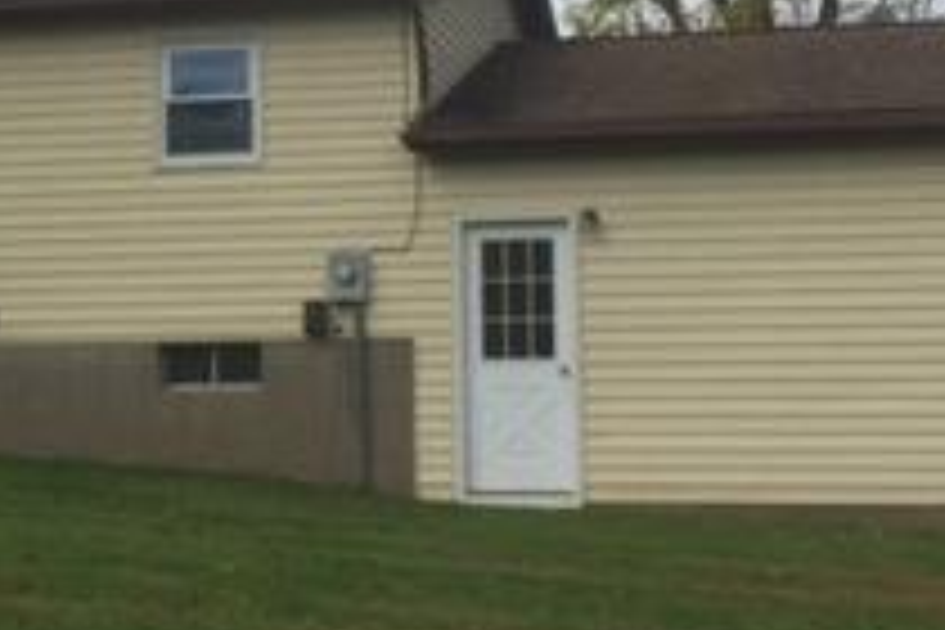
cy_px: 194
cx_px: 162
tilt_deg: +7.0
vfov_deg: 14.8
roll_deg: -0.5
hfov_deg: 21.8
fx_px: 2415
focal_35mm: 92
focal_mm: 4.15
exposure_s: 1/2639
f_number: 2.2
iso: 32
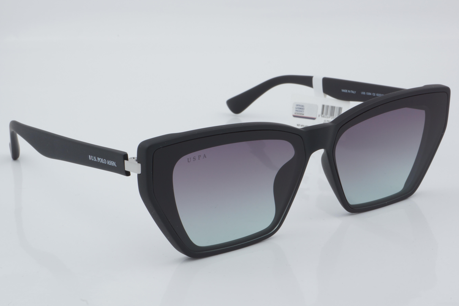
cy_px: 153
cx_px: 230
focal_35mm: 75
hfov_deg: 27.0
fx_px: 956
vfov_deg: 18.2
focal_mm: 50
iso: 100
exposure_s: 1/4
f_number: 32
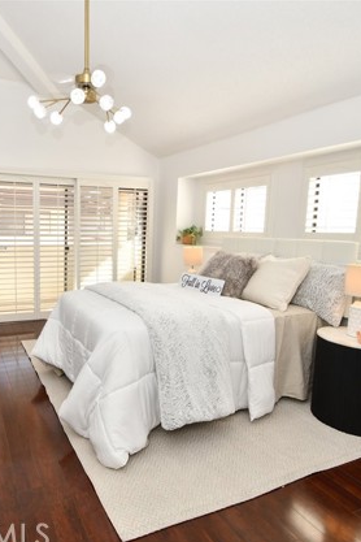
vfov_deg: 76.1
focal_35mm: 23
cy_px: 276
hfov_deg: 54.2
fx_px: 346
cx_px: 126
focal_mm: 10
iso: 200
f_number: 5
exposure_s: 1/100
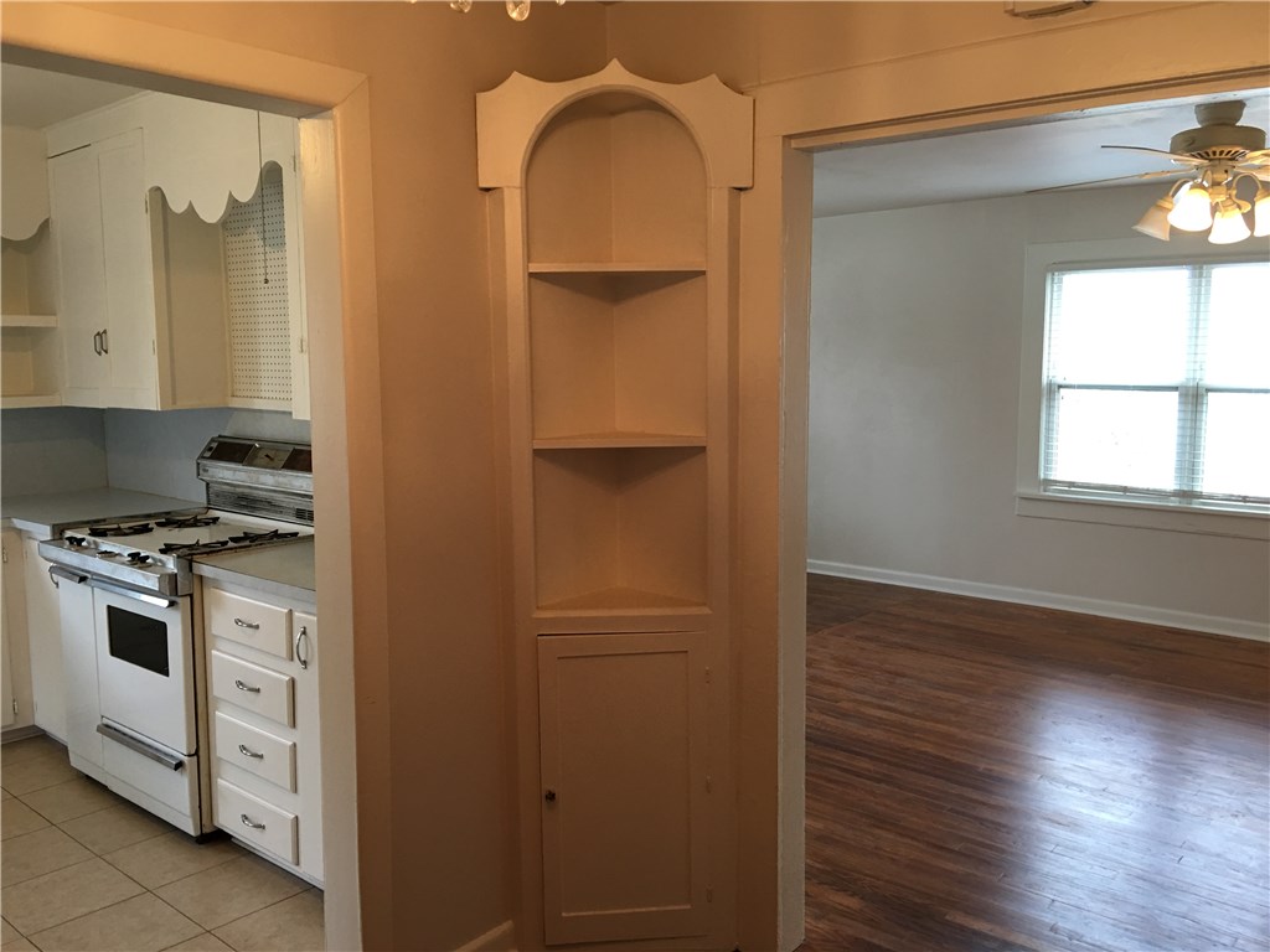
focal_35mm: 29
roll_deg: -0.3
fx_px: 1064
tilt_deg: -5.4
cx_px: 635
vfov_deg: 48.2
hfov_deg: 61.7
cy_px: 476
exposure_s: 1/30
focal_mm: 4.15
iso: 40
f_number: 2.2
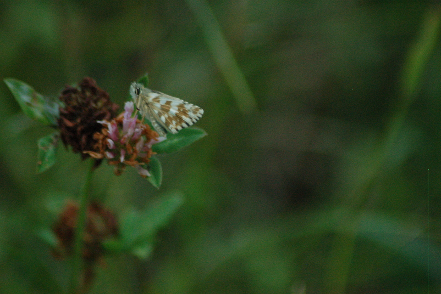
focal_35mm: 450
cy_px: 147
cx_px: 220
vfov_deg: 3.1
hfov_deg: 4.6
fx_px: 5509
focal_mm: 300
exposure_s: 1/1250
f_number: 5.6
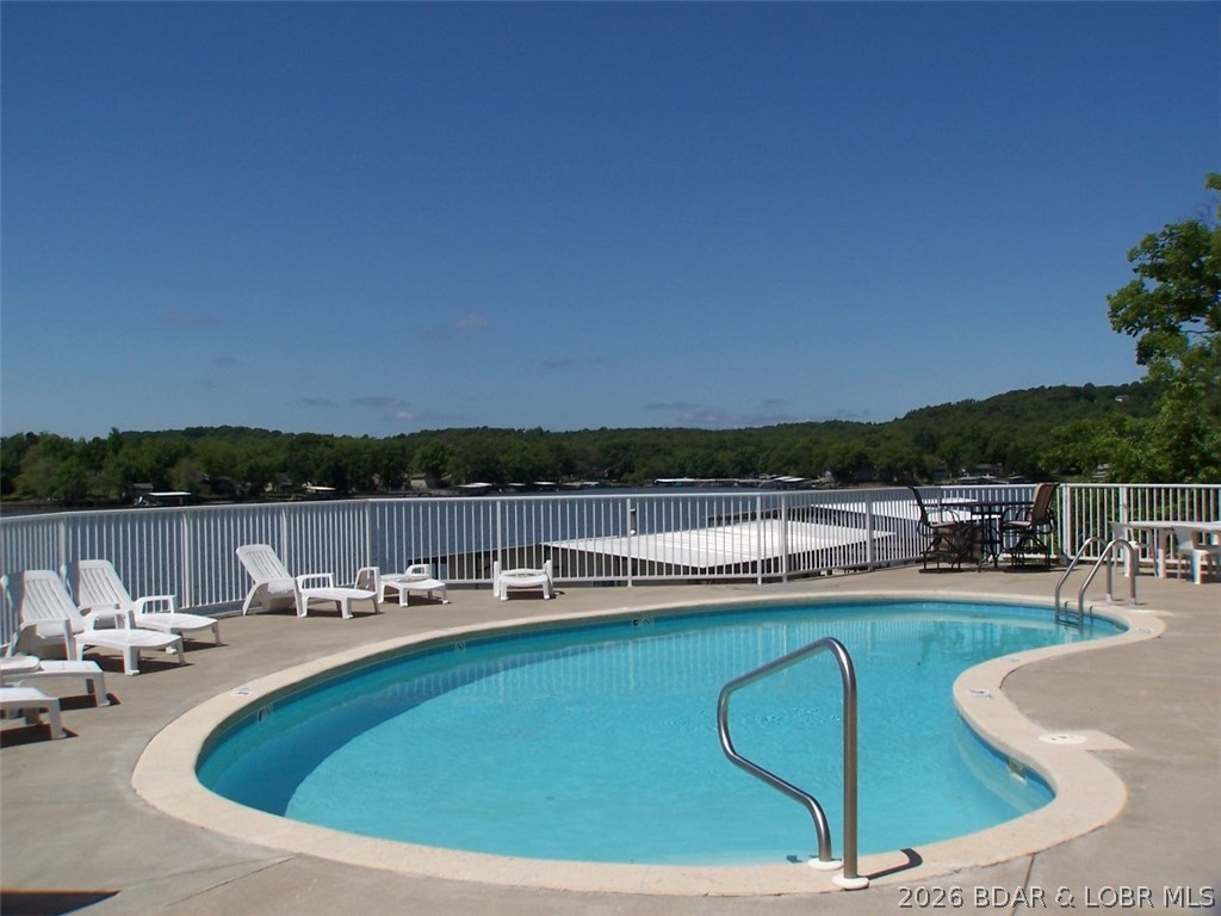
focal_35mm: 38
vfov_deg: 37.7
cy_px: 458
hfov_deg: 49.0
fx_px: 1340
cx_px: 610
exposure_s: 1/1000
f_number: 5.6
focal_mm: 6.3
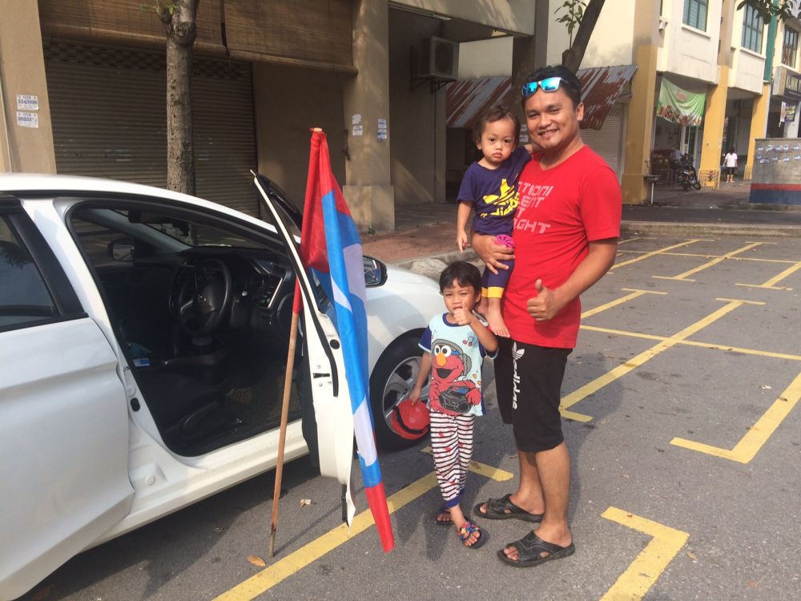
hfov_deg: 61.7
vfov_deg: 48.2
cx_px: 400
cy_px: 300
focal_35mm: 29
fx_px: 671
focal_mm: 4.15
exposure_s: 1/720
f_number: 2.2
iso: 32
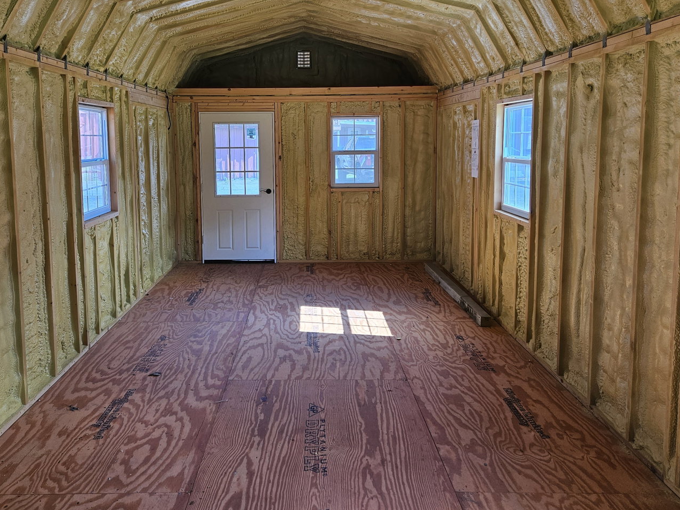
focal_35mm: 29
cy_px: 194
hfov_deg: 61.5
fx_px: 570
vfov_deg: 47.8
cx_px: 298
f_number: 1.8
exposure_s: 1/120
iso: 50
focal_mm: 5.4
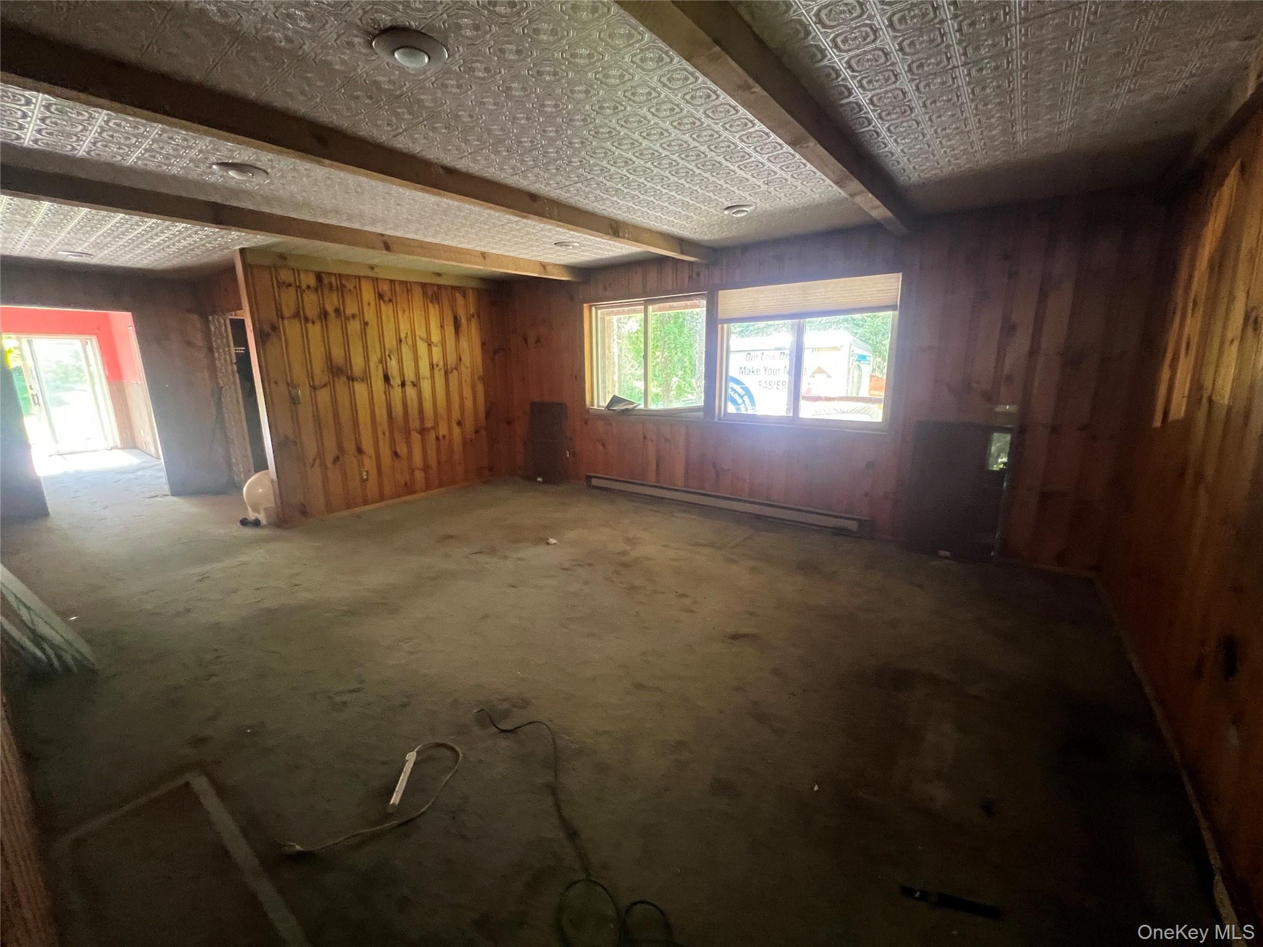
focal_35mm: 13
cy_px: 474
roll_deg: -0.2
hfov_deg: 106.2
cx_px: 632
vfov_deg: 89.9
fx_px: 474
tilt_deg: -11.4
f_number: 1.8
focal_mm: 1.57
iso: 640
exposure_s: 1/60
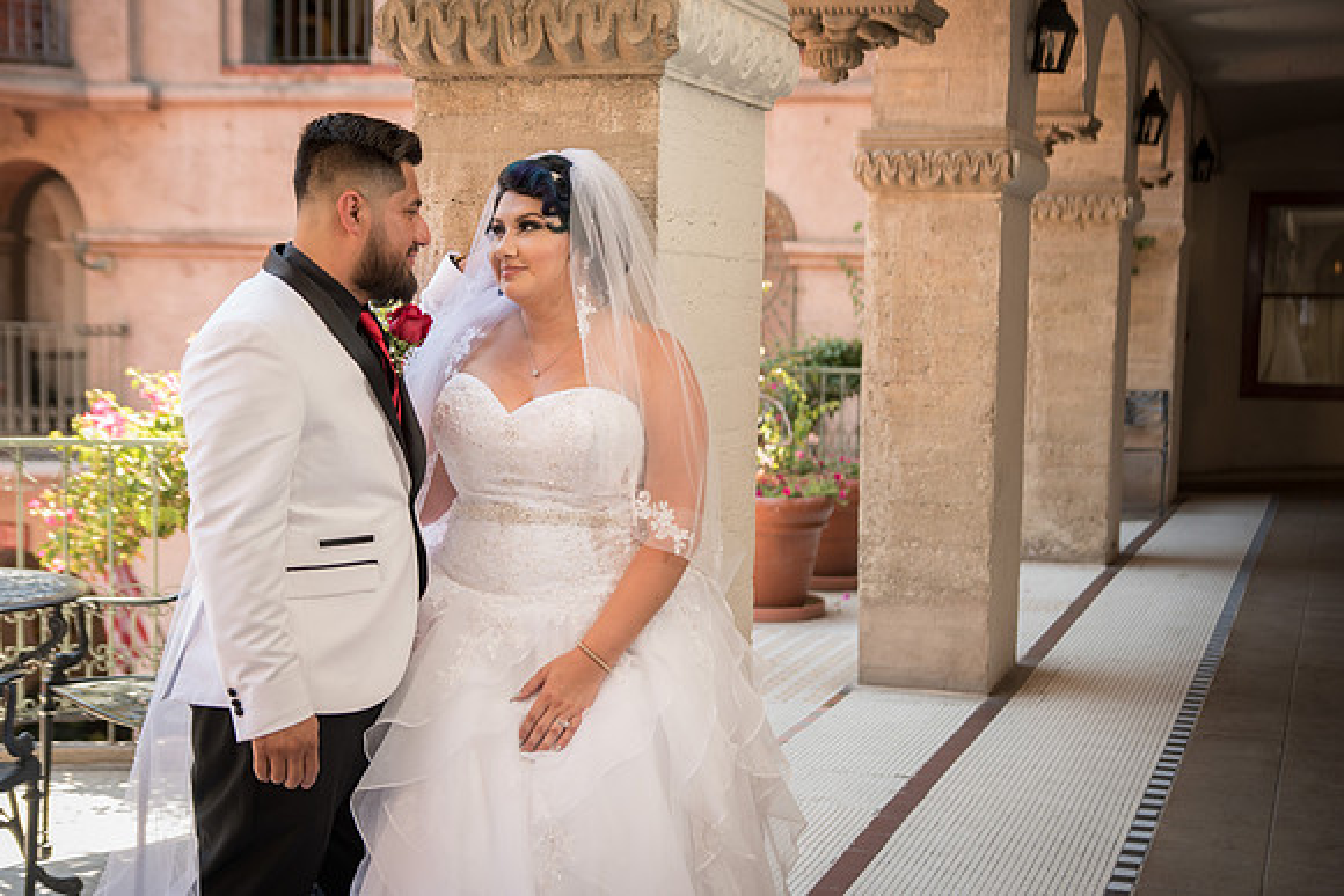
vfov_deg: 26.9
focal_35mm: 50
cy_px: 448
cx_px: 669
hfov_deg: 39.4
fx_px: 1876
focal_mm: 50
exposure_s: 1/100
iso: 100
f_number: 3.5
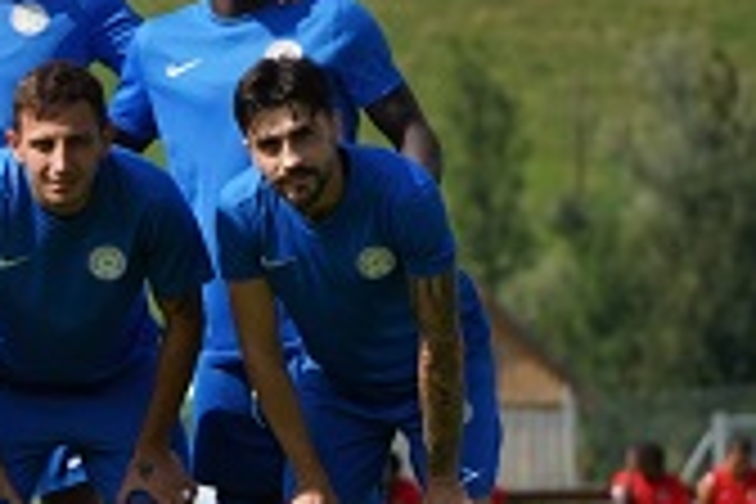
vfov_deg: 2.8
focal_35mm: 492
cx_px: -369
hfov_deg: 4.2
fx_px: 10331
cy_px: 392
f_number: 4.5
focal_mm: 150
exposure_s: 1/2000
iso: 400
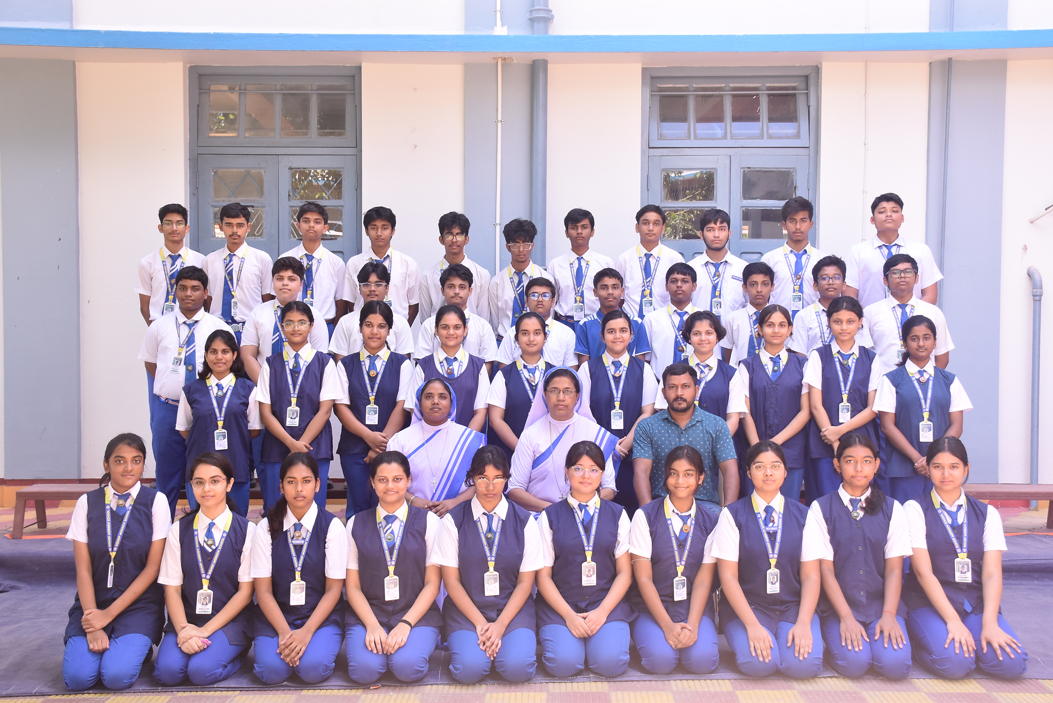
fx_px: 1185
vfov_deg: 33.0
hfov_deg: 47.9
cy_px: 352
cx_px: 526
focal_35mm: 40
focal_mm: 27
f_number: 5
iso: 400
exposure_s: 1/160
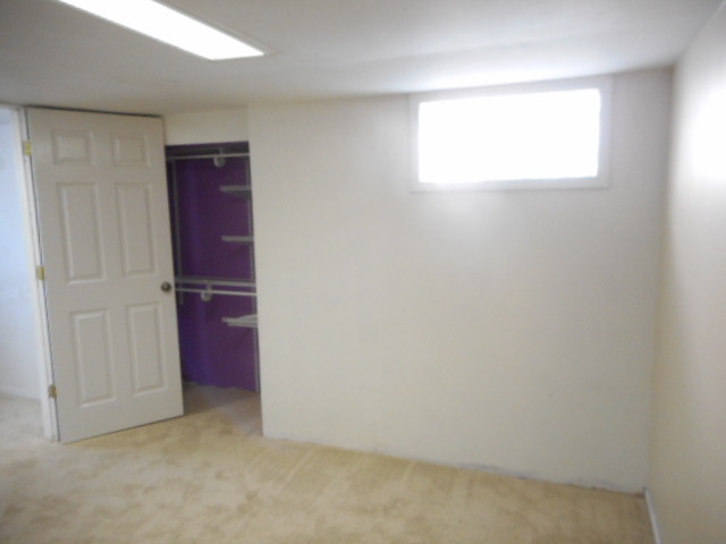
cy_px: 272
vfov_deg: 54.9
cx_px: 363
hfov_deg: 69.4
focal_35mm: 25
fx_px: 524
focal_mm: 4.5
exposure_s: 1/13
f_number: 3.7
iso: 400
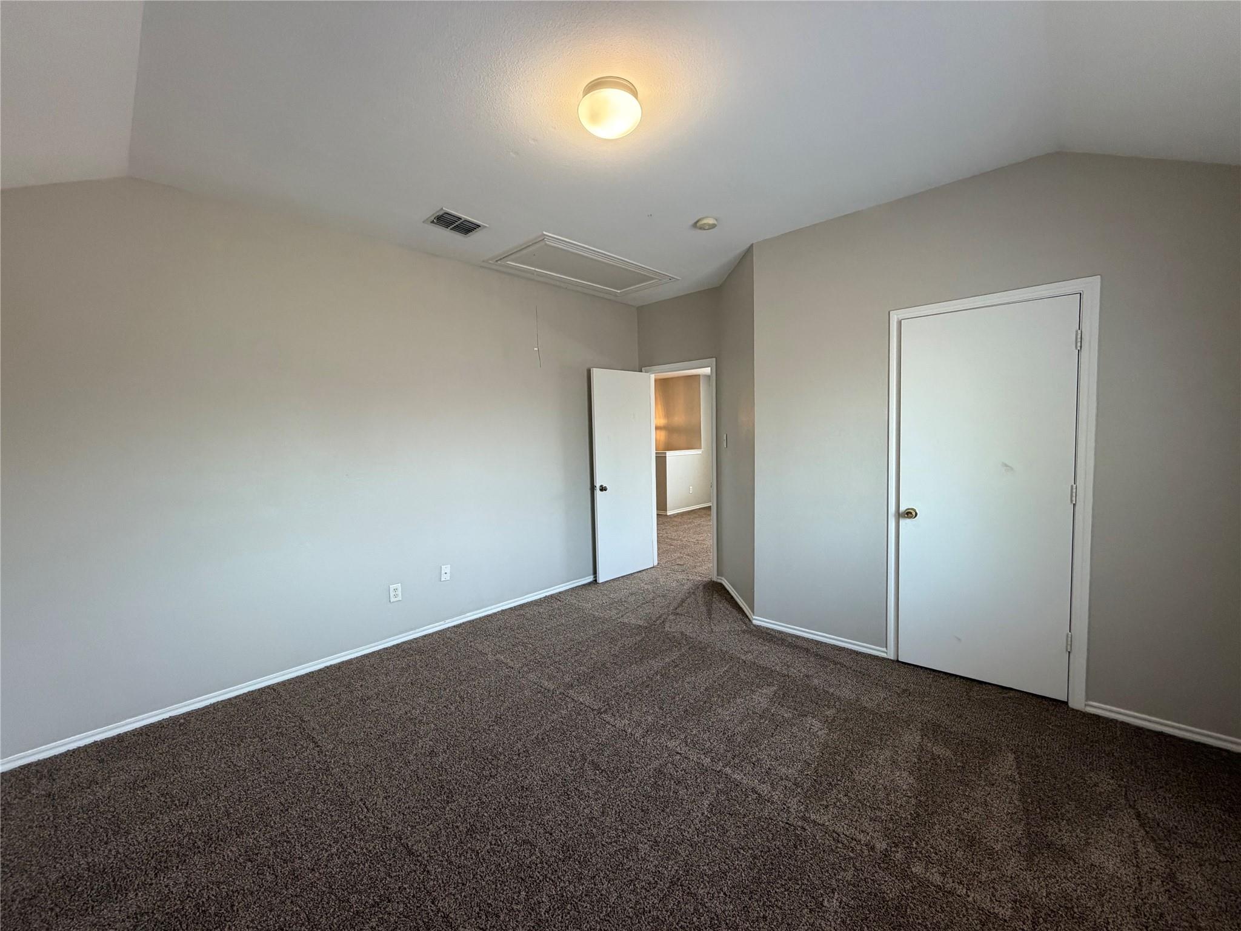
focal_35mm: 14
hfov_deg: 102.1
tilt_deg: -3.0
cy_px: 466
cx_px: 620
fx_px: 502
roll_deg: +1.7
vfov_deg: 85.7
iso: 320
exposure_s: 1/120
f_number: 2.2
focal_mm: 2.22
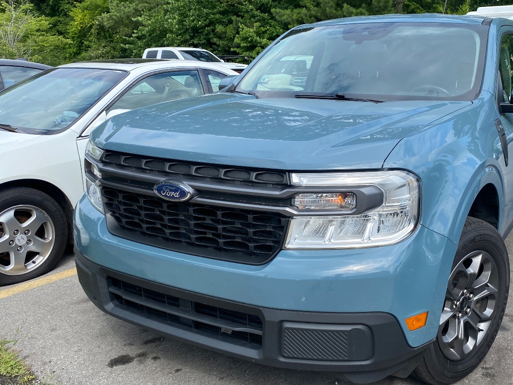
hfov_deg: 50.9
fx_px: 534
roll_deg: +1.1
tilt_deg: -15.7
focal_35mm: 36
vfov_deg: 39.7
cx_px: 315
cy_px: 197
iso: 32
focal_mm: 4.25
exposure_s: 1/1034
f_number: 1.8
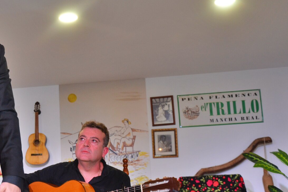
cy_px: 121
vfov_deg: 23.3
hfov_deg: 33.5
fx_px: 464
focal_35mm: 58
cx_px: 59
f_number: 3.8
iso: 720
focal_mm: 22
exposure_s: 1/60
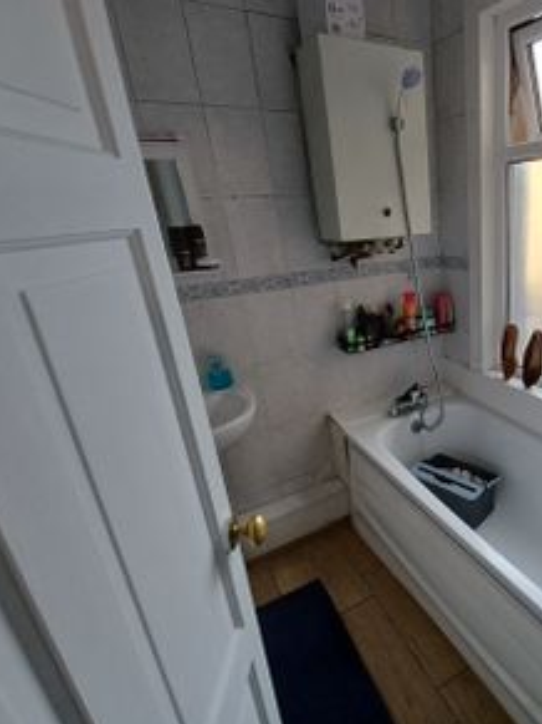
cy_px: 371
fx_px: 460
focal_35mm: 22
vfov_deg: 76.4
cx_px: 448
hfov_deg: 55.9
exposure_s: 1/50
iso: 80
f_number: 2.2
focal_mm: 1.64
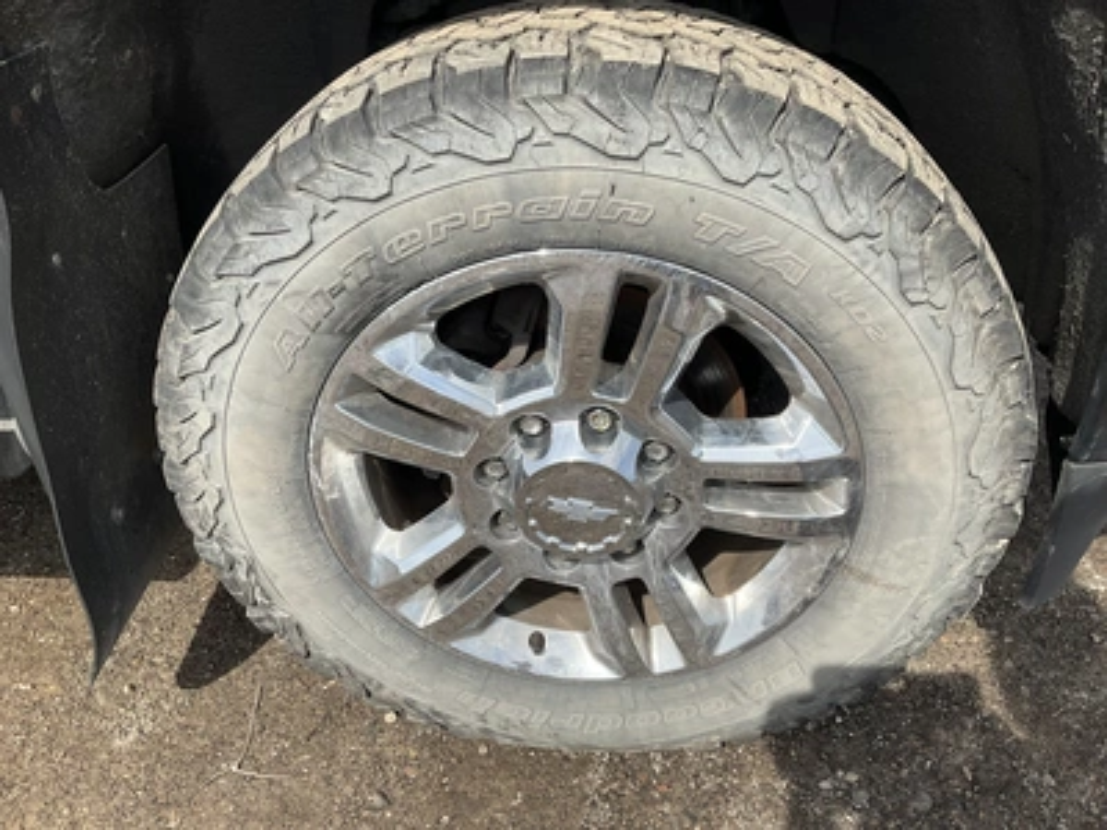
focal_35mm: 29
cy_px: 415
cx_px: 554
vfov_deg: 48.2
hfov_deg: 61.7
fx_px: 927
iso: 25
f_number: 1.8
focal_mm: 3
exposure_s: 1/1195
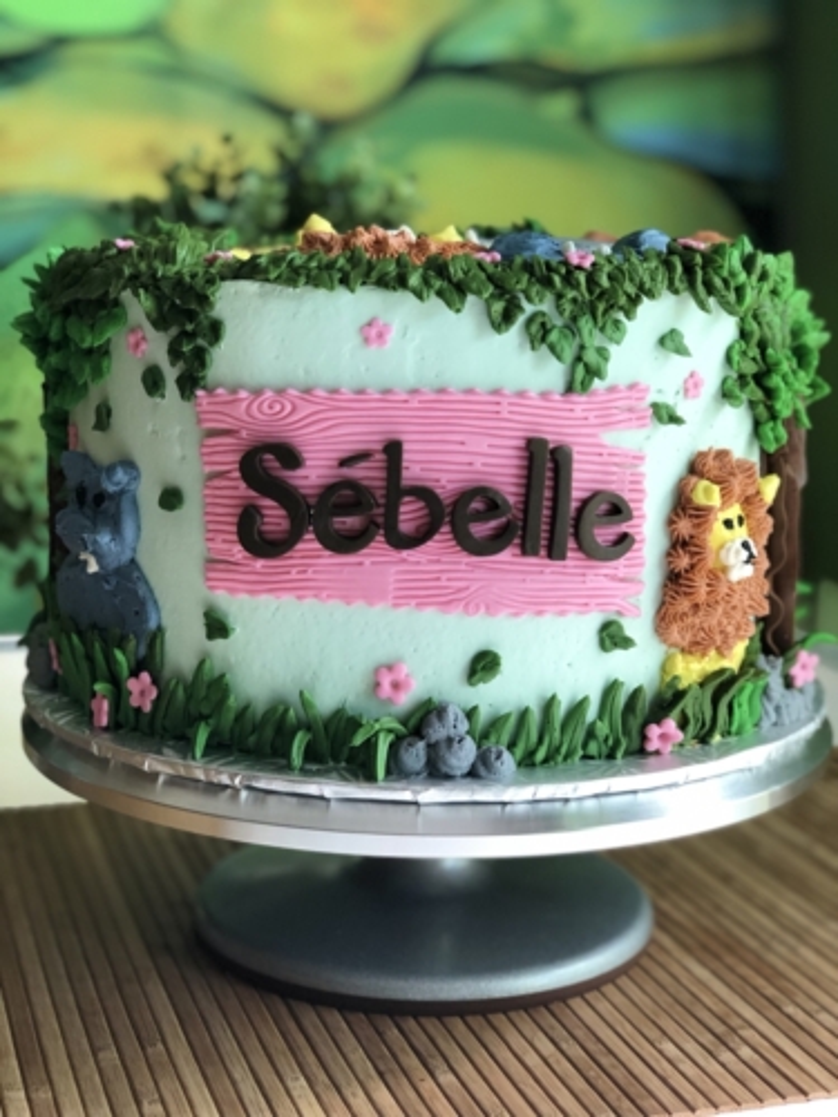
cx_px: 419
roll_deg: -0.2
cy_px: 558
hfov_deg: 25.7
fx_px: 1840
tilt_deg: -9.5
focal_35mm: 57
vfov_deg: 33.8
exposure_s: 1/30
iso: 125
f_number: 2.8
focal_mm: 6.6
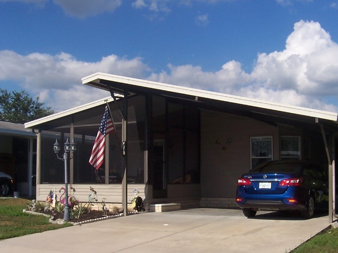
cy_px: 162
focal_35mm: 54
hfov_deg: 35.5
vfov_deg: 26.9
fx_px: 527
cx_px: 191
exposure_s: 1/750
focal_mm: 5.6
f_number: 5.6
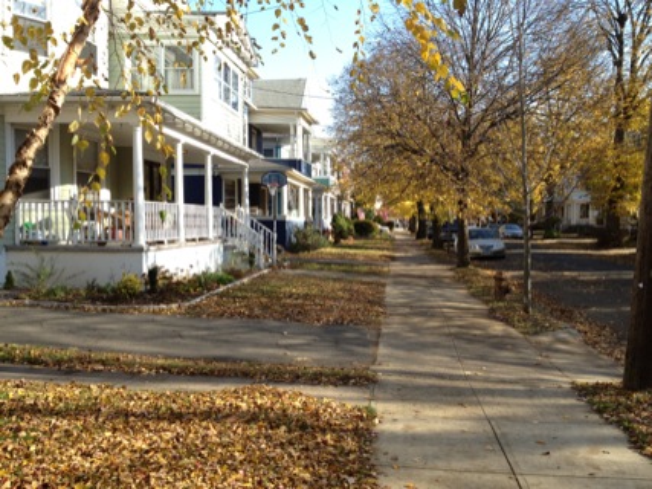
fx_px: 659
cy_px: 244
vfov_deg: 40.7
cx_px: 326
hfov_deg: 52.6
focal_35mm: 35
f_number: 2.4
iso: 80
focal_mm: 4.28
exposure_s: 1/627
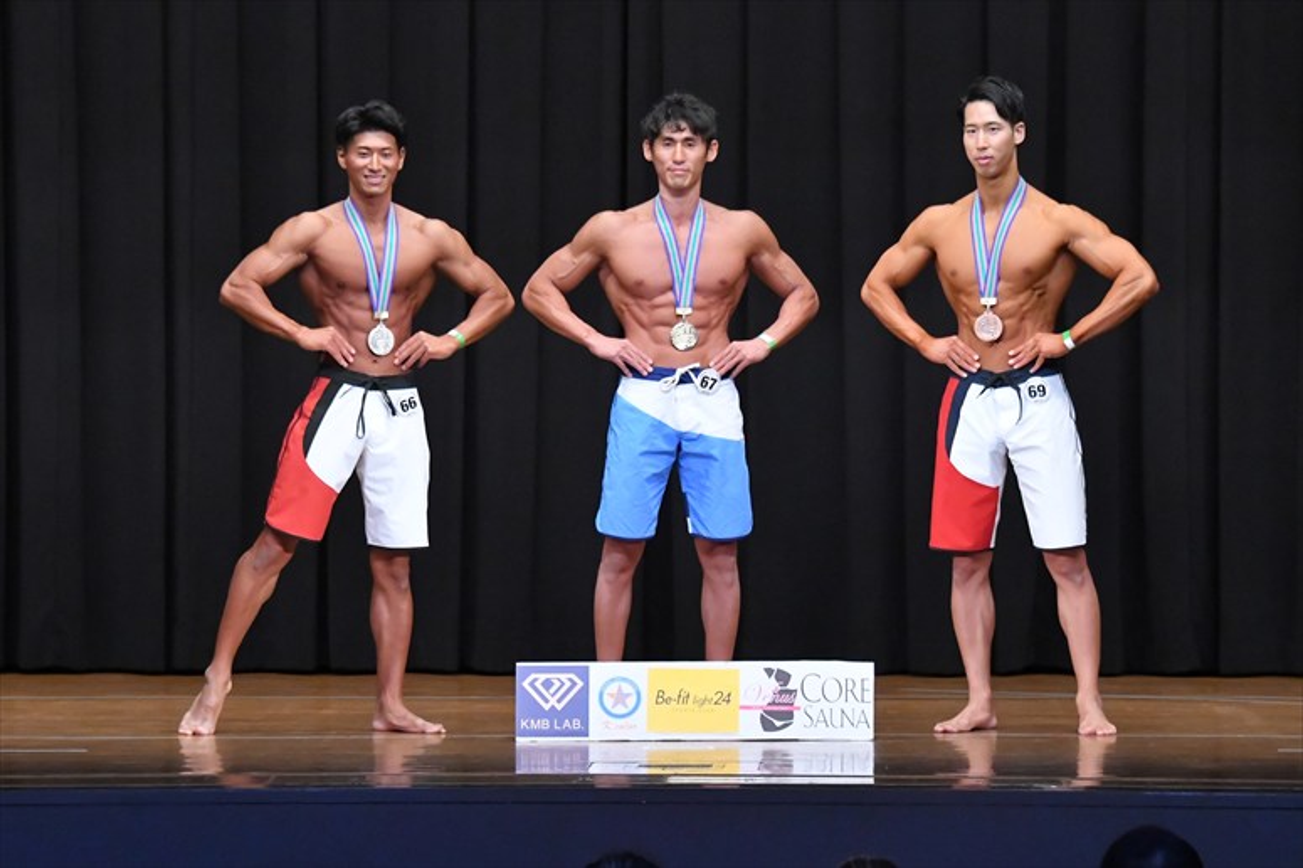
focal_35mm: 187
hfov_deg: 11.0
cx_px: 652
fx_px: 6765
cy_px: 434
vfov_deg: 7.3
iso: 8000
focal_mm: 125
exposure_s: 1/400
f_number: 5.6
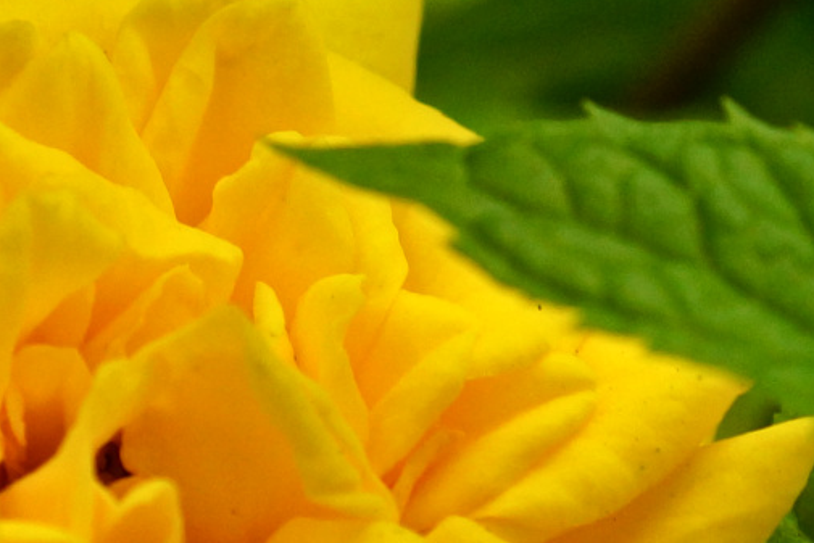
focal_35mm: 304
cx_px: 153
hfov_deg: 6.8
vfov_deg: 4.5
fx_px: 6875
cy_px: 676
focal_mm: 50
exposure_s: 1/200
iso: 200
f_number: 6.3
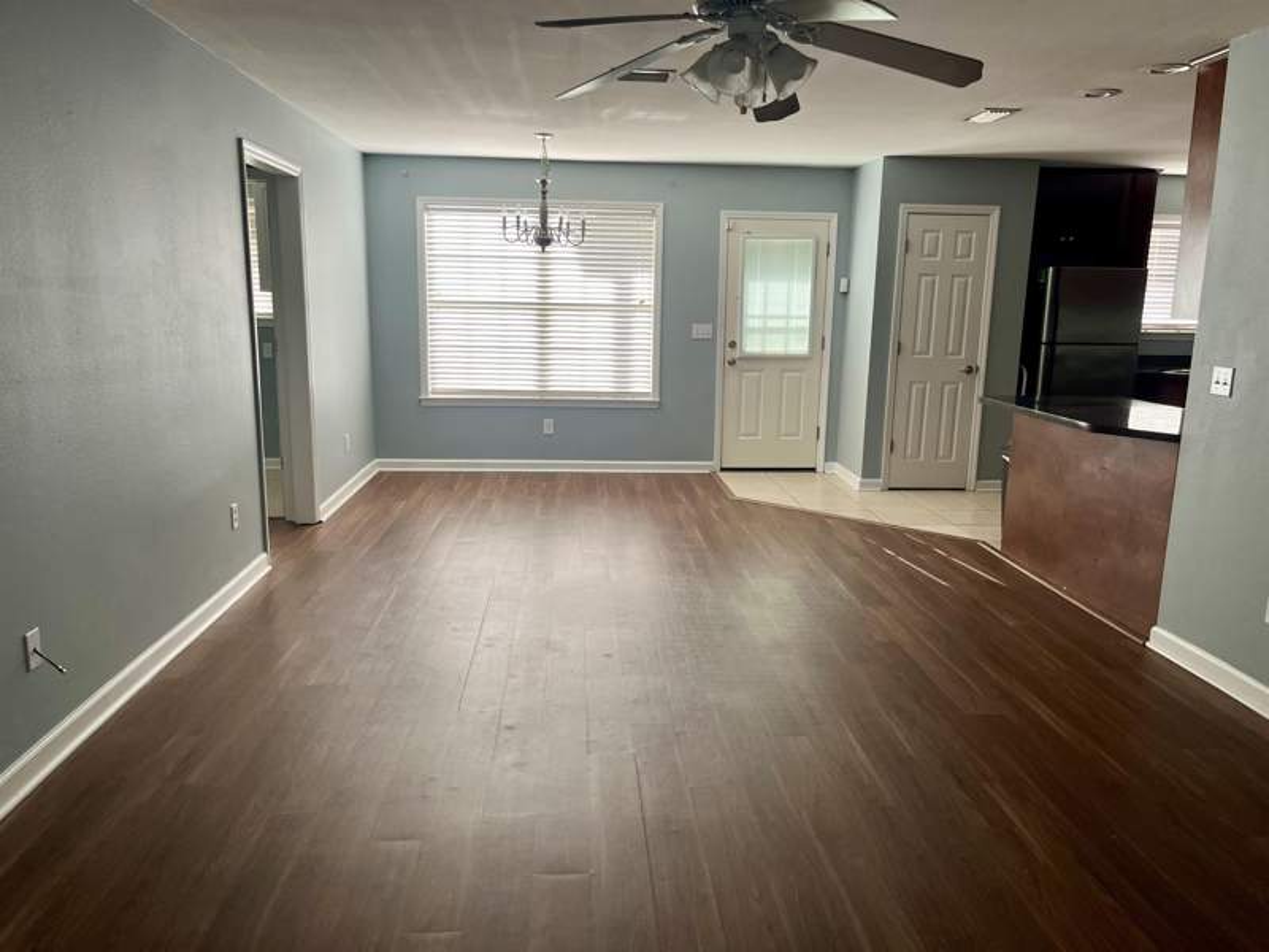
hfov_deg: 67.3
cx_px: 634
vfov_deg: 53.1
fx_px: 953
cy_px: 476
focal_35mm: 26
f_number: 1.6
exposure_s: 1/121
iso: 100
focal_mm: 5.1
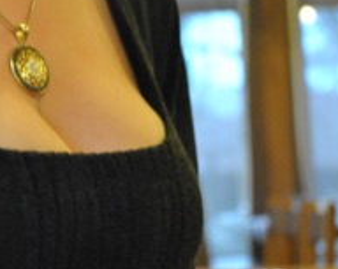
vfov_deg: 7.3
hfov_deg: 9.1
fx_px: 2100
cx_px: -23
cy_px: 69
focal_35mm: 210
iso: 1600
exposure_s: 1/10
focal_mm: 55
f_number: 5.6
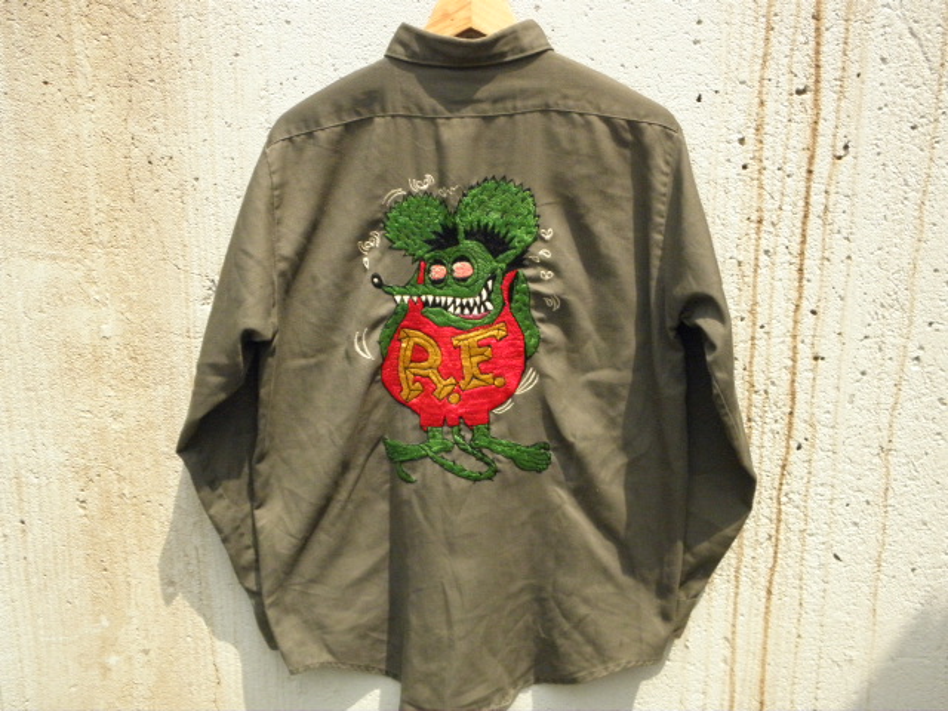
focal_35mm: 39
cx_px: 474
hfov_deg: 47.9
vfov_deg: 36.8
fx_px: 1068
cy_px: 356
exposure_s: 1/250
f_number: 7.6
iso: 400
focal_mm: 7.1
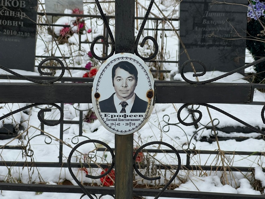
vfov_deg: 18.9
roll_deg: -2.1
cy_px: 98
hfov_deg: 25.0
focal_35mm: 78
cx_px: 134
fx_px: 597
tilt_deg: -16.3
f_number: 2.8
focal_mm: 9
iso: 64
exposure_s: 1/99
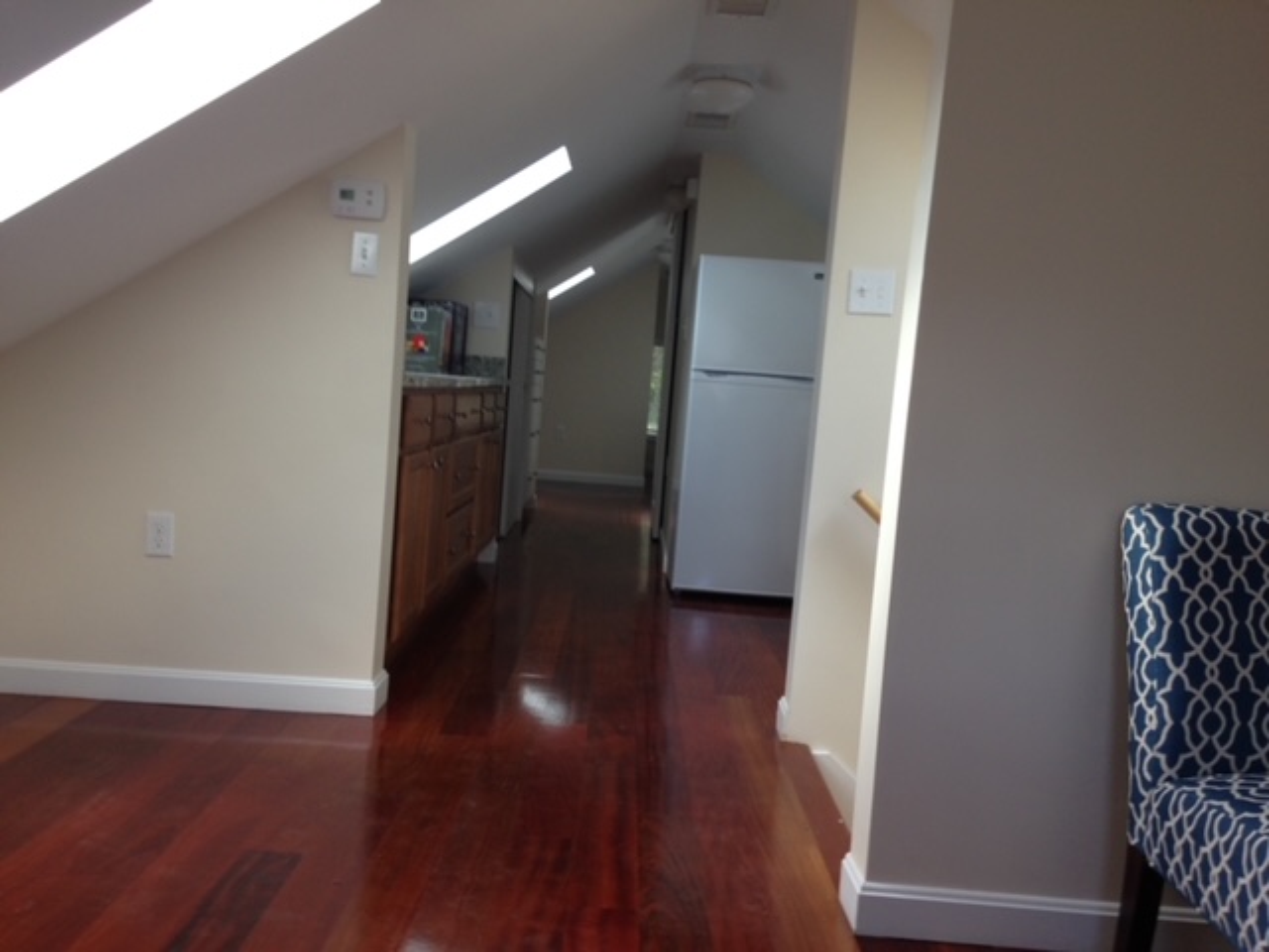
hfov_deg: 55.4
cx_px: 634
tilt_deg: -3.2
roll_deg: -4.0
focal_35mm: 33
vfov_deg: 42.9
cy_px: 476
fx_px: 1210
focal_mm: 4.12
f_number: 2.4
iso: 50
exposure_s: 1/30
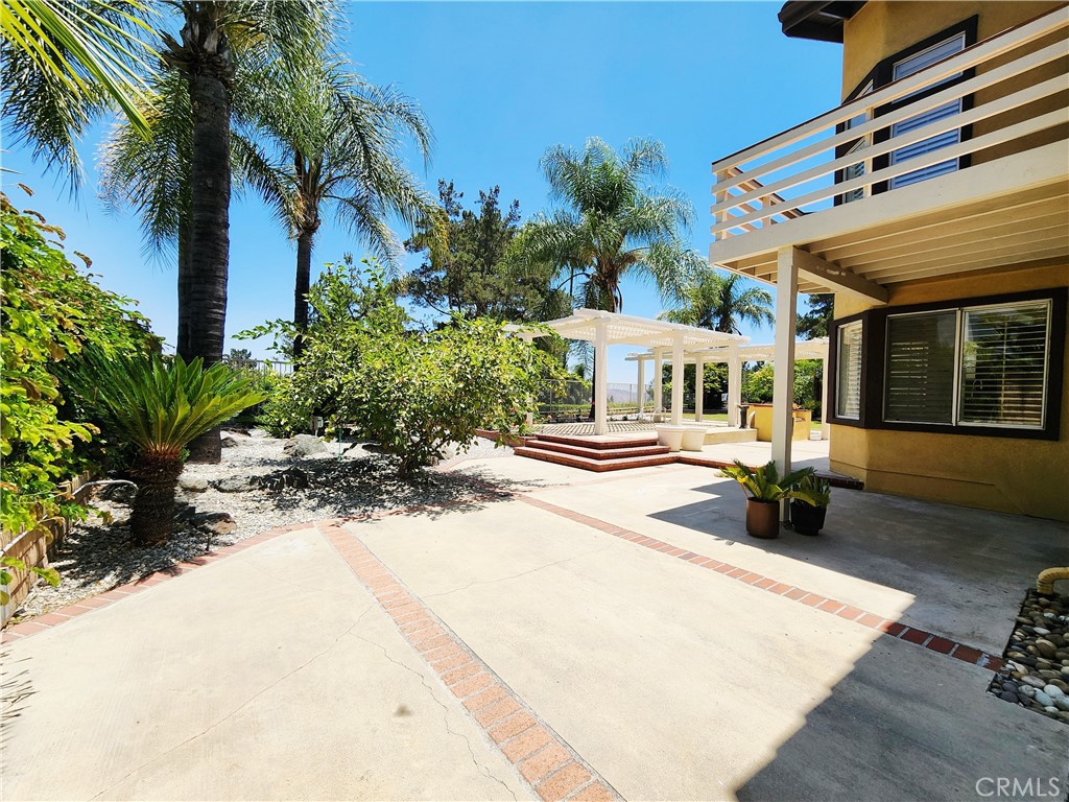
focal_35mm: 13
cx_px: 534
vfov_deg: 89.9
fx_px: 401
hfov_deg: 106.2
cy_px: 401
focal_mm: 2.2
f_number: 2.2
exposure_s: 1/2000
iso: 50
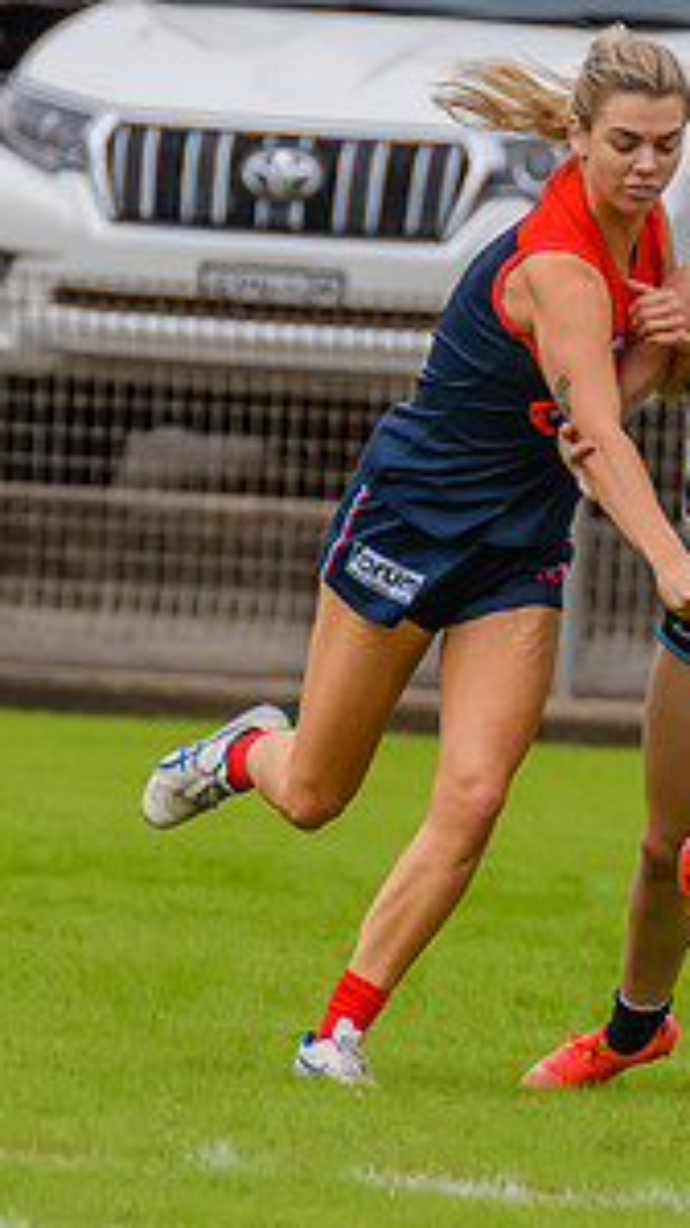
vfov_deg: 1.2
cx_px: 854
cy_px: 375
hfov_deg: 0.7
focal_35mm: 1808
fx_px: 58857
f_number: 7.1
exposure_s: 1/2000
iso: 800
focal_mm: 420
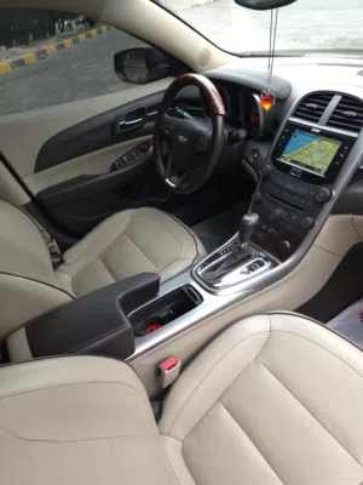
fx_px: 322
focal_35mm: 23
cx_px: 182
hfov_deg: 58.9
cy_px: 242
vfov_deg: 73.9
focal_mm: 6.3
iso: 40
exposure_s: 1/50
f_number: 1.7
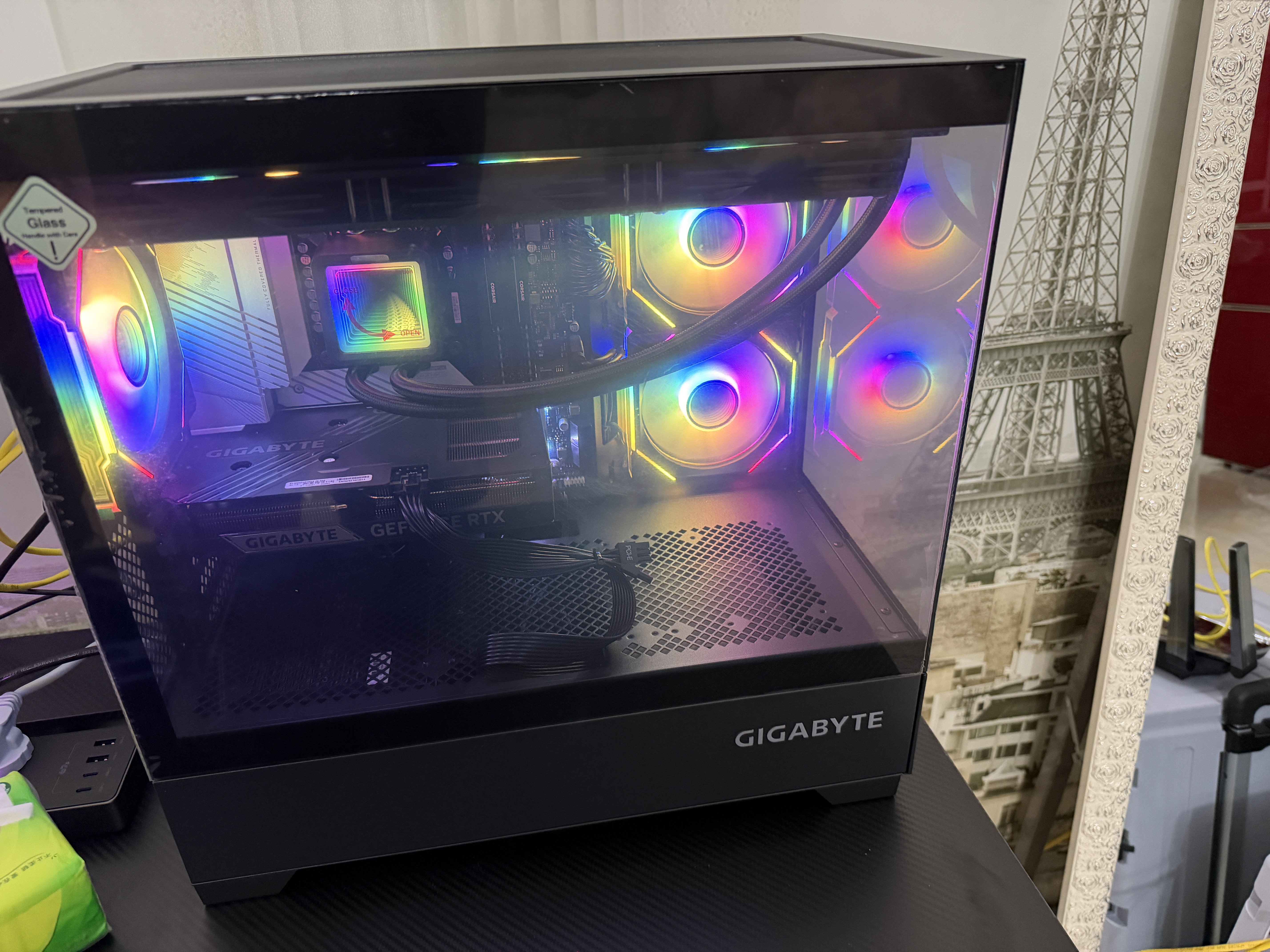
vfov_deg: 56.8
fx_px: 881
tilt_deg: -28.2
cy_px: 476
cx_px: 635
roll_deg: +1.7
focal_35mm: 24
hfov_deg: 71.6
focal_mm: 6.76
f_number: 1.78
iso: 640
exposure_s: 1/50
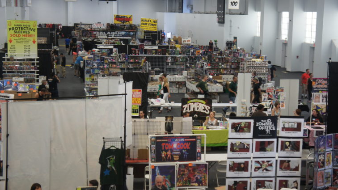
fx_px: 600
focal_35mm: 67
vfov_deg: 18.0
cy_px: 78
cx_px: 168
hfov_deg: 31.4
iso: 640
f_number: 5
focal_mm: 42
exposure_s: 1/80
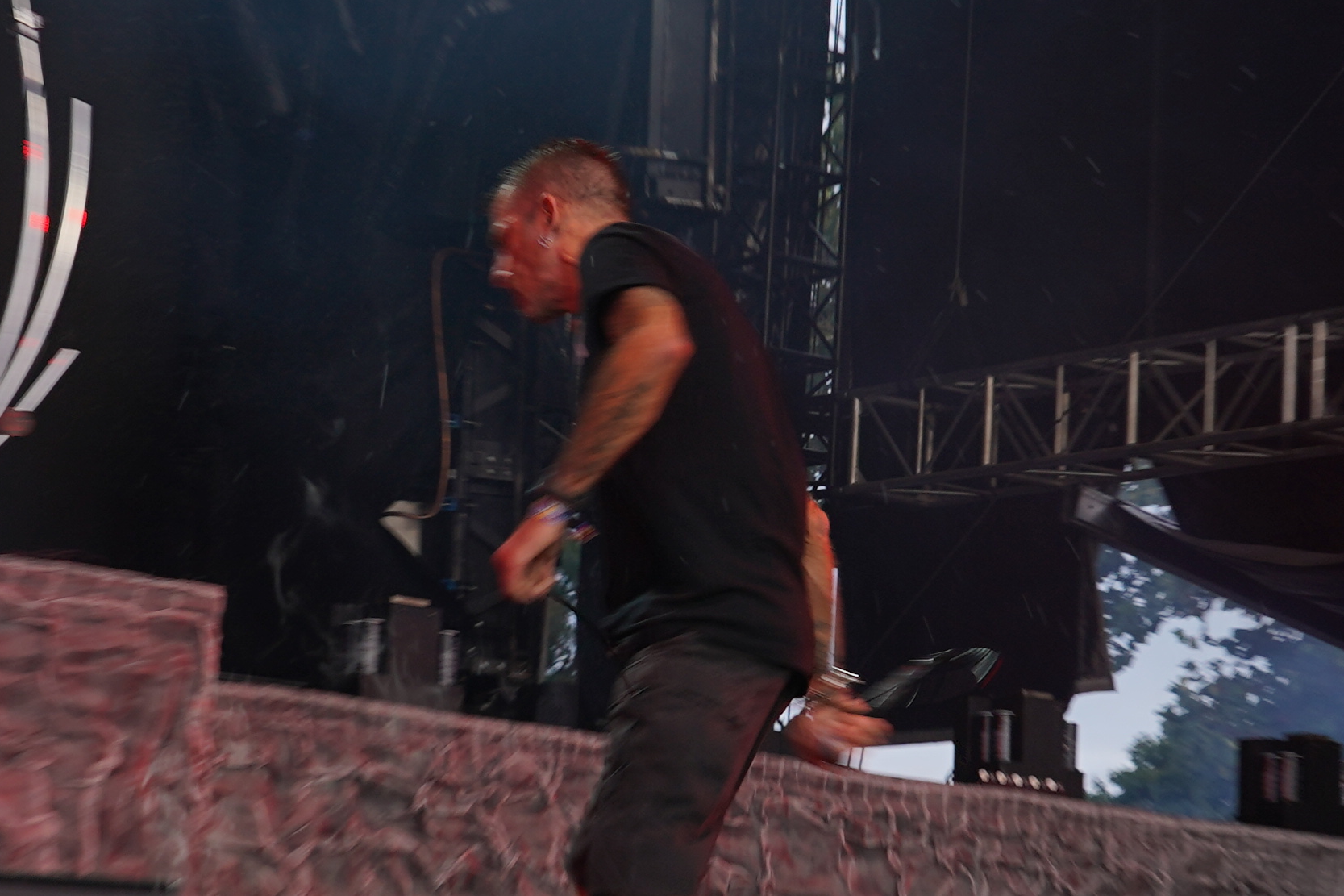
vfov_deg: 12.7
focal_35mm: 108
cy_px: 397
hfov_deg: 18.9
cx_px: 497
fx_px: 4031
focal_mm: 30
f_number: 5.6
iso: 100
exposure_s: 1/60
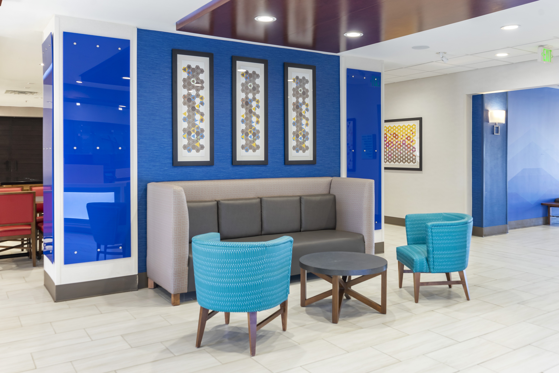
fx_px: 435
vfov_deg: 46.4
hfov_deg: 65.5
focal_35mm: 28
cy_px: 186
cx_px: 280
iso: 400
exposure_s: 1/15
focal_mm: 28
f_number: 8
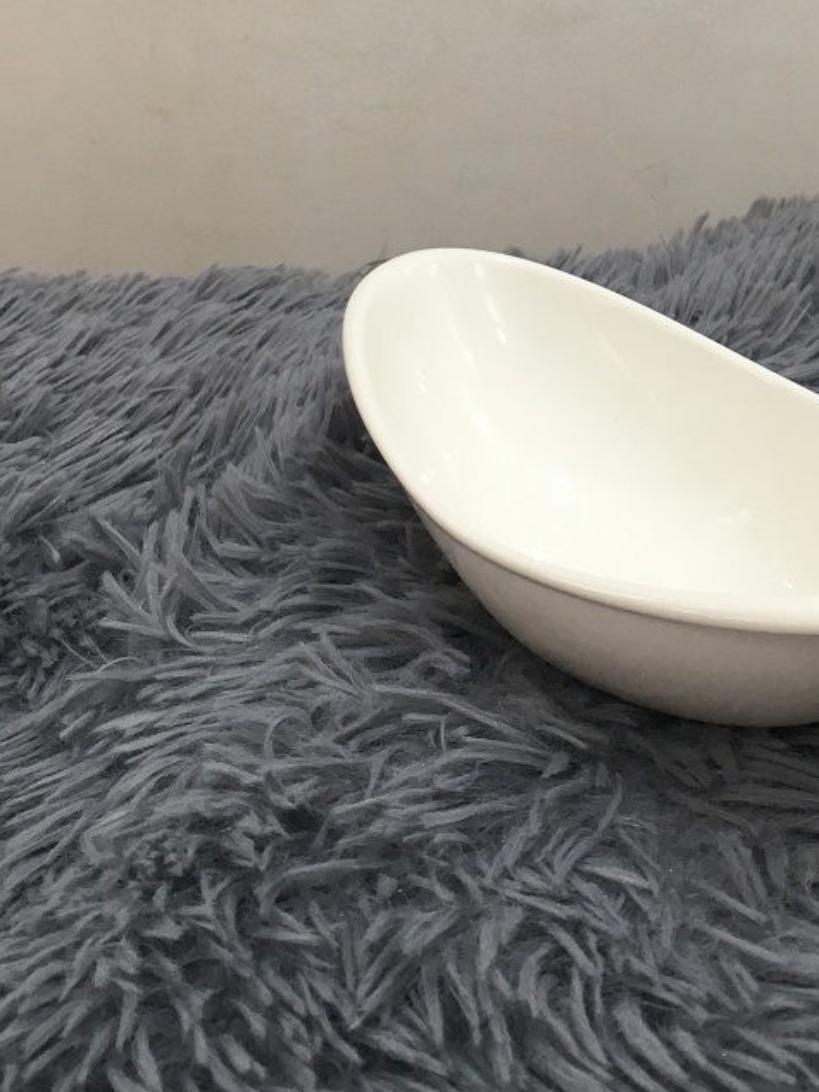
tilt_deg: -16.7
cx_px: 666
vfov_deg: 33.7
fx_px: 1734
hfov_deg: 26.0
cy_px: 188
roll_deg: +1.5
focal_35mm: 55
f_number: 2.2
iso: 64
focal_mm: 4.15
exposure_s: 1/33
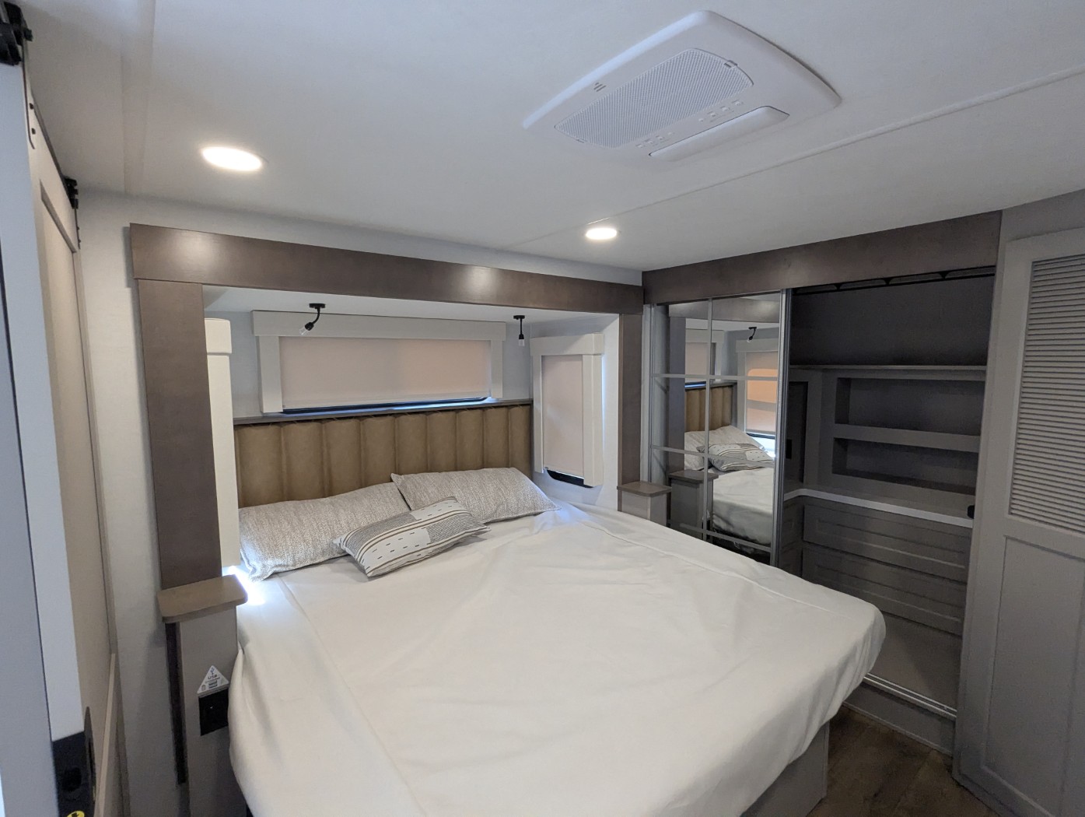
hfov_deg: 94.4
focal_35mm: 16
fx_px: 502
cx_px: 542
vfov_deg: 78.2
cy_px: 408
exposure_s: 1/162
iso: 911
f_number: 2.2
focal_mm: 2.35
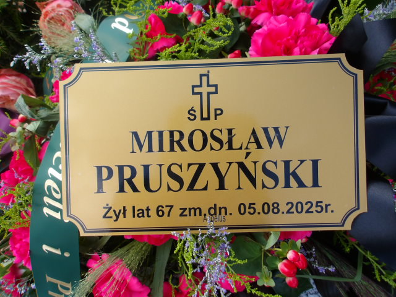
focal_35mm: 27
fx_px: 309
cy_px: 148
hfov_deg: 65.3
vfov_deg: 51.4
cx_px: 198
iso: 100
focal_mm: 4.9
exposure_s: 1/522
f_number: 3
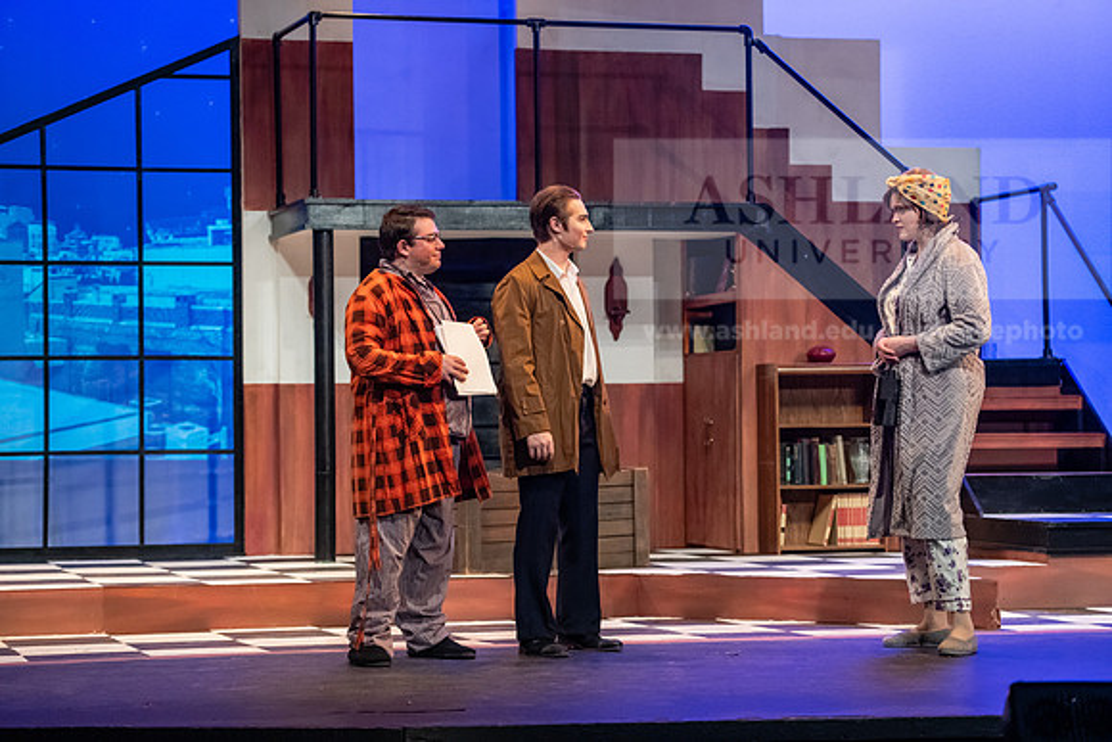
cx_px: 556
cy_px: 371
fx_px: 2842
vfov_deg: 14.9
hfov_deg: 22.1
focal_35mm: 92
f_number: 3.2
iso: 4000
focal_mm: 92
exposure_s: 1/200
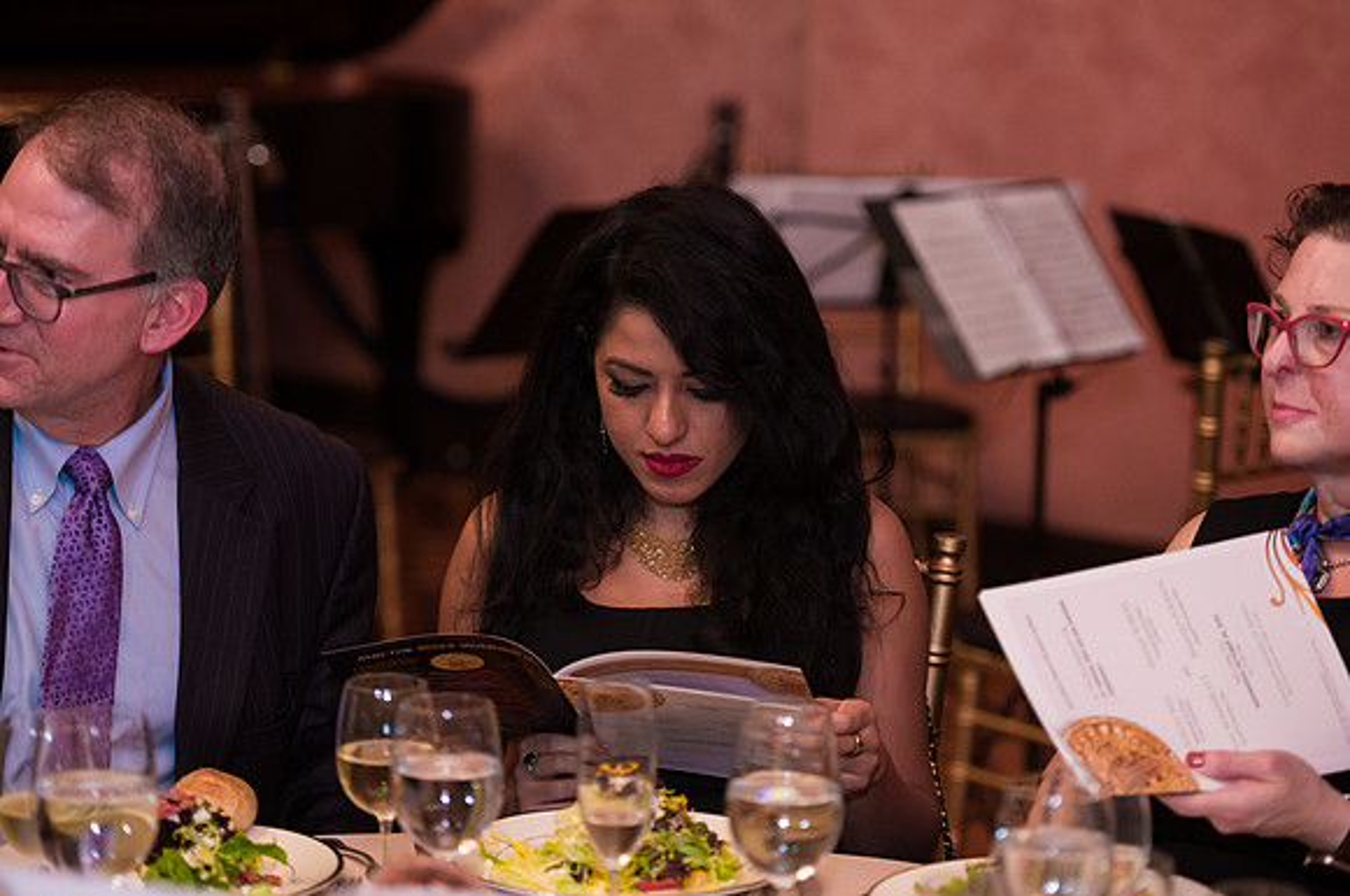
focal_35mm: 106
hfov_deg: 19.2
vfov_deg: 12.8
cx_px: 676
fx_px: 3986
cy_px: 448
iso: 3200
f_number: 3.2
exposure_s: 1/200
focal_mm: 105
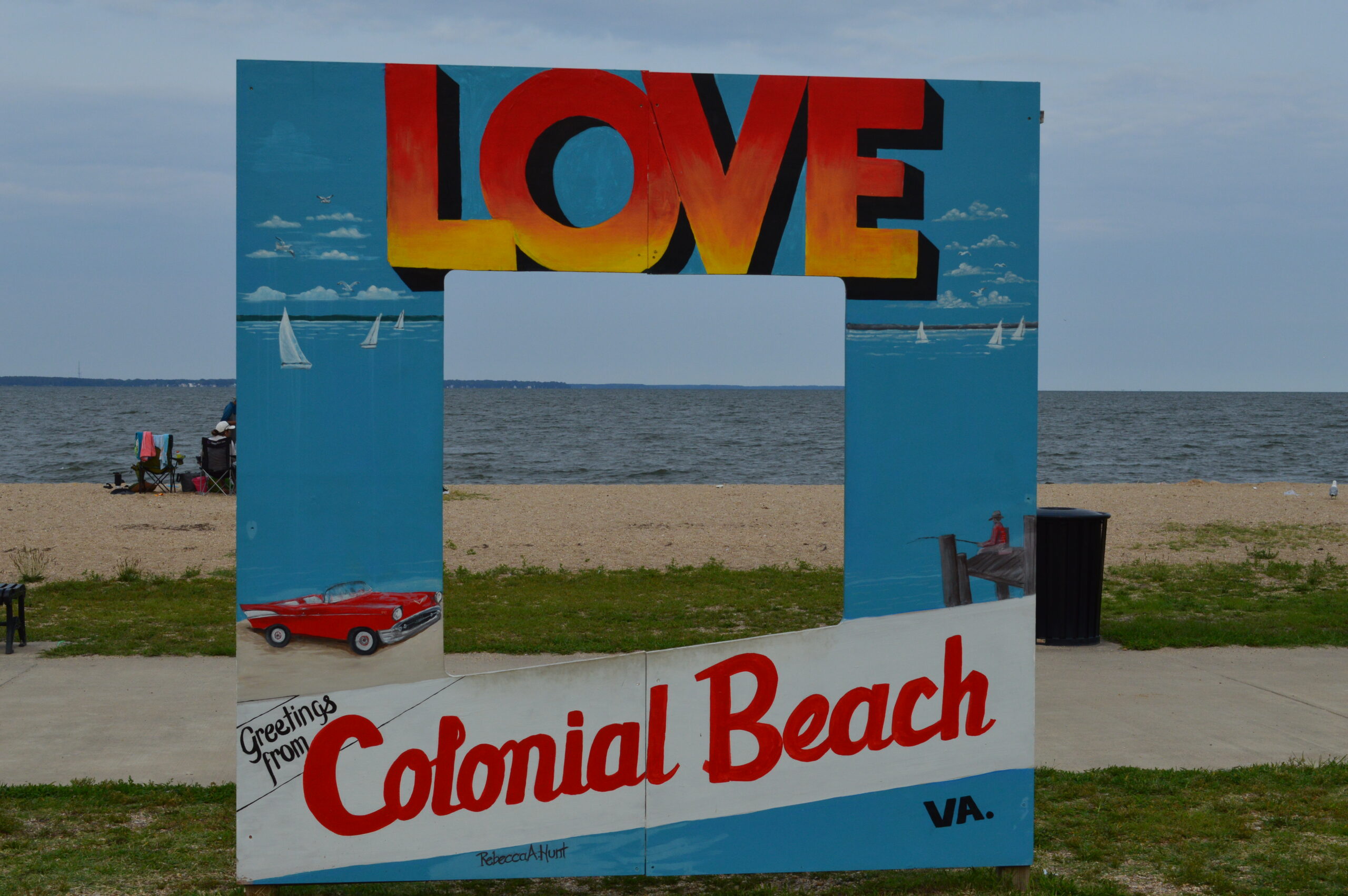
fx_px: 2020
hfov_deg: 36.9
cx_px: 674
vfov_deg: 25.0
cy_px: 448
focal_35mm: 54
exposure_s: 1/320
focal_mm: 36
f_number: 11
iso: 400
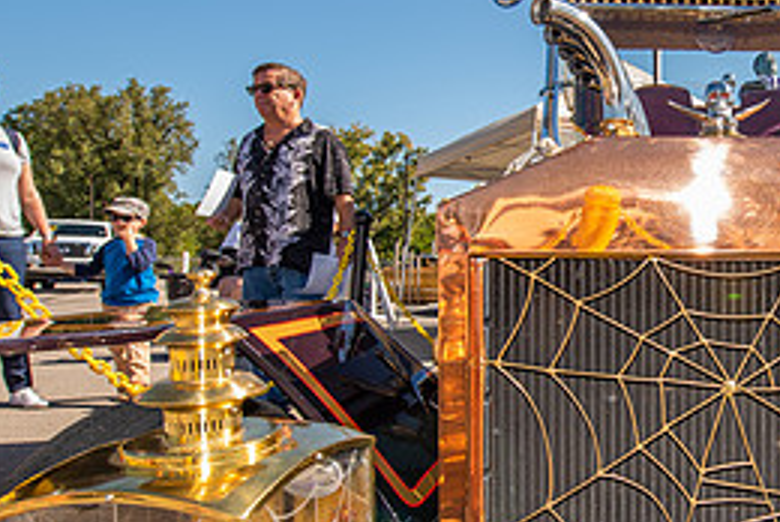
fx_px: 716
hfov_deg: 49.9
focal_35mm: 33
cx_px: 721
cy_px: 243
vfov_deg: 40.0
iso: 100
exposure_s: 1/200
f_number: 5.6
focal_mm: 14
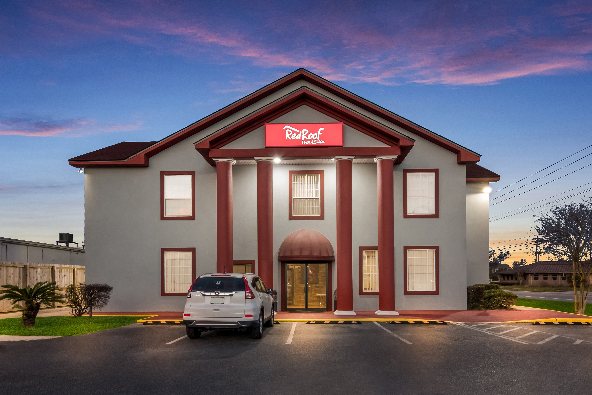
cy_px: 198
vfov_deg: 73.7
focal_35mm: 16
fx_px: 263
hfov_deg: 96.7
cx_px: 296
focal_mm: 11
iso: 100
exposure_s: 1/6
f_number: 7.1
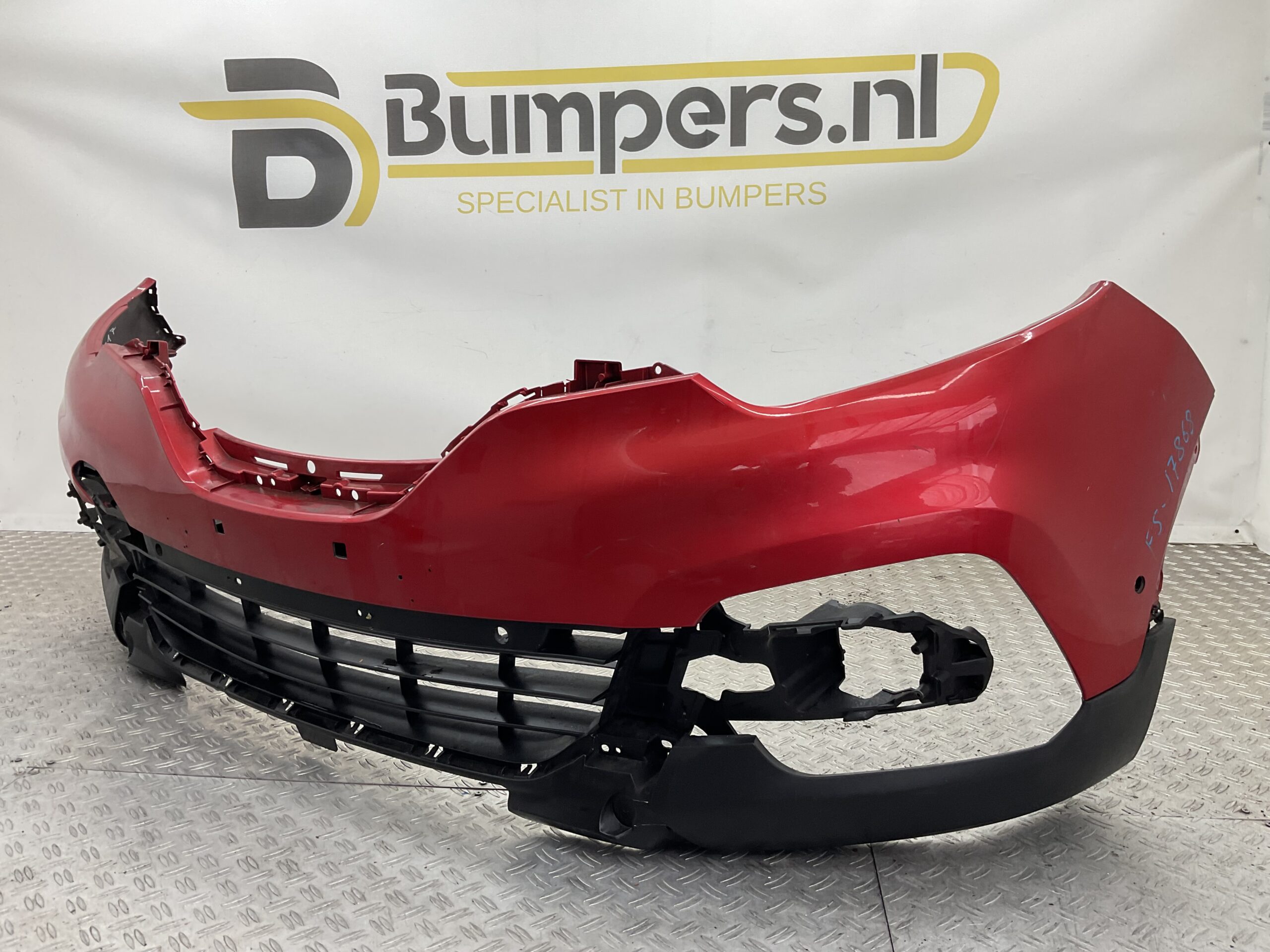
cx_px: 635
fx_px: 1064
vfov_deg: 48.2
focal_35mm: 29
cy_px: 476
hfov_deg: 61.7
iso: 25
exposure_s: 1/120
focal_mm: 3
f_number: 1.8
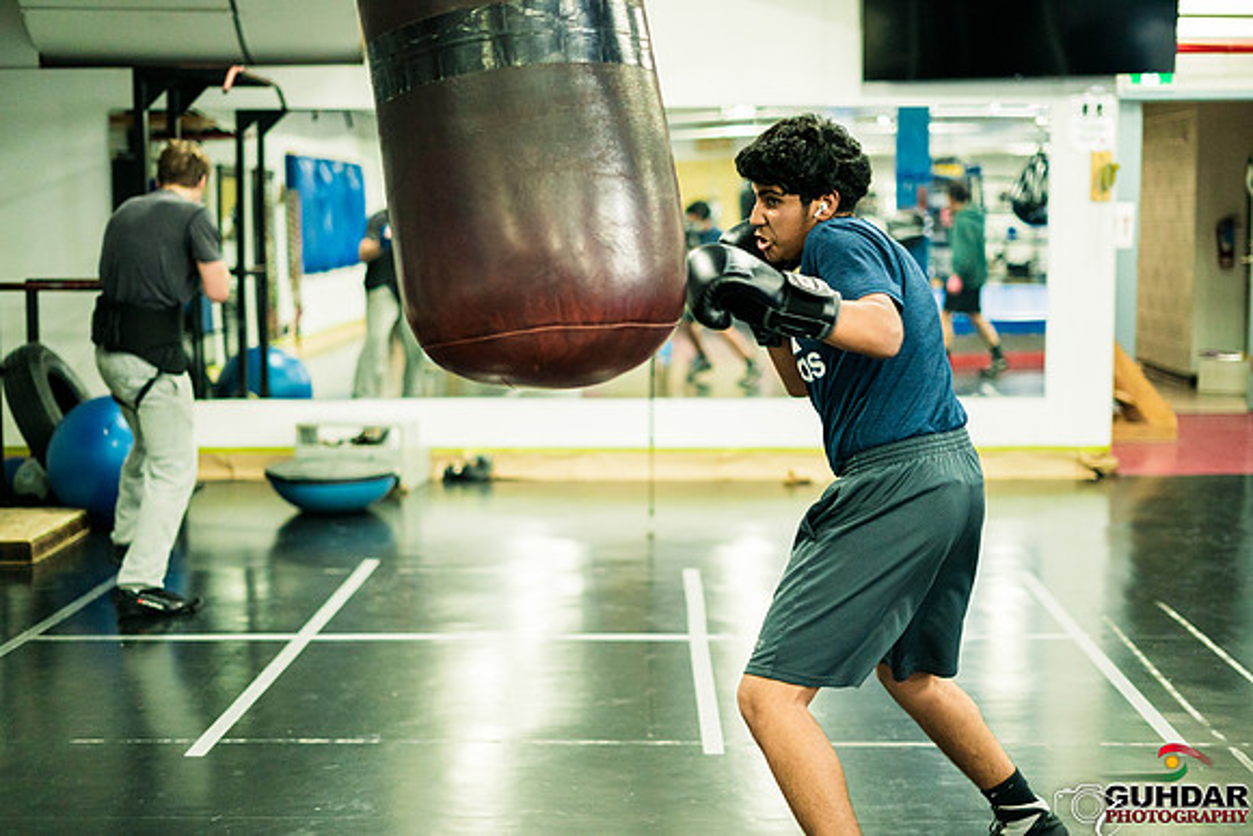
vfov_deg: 27.0
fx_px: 1741
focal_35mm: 50
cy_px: 418
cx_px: 626
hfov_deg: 39.6
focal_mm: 50
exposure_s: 1/500
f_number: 1.8
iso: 4000
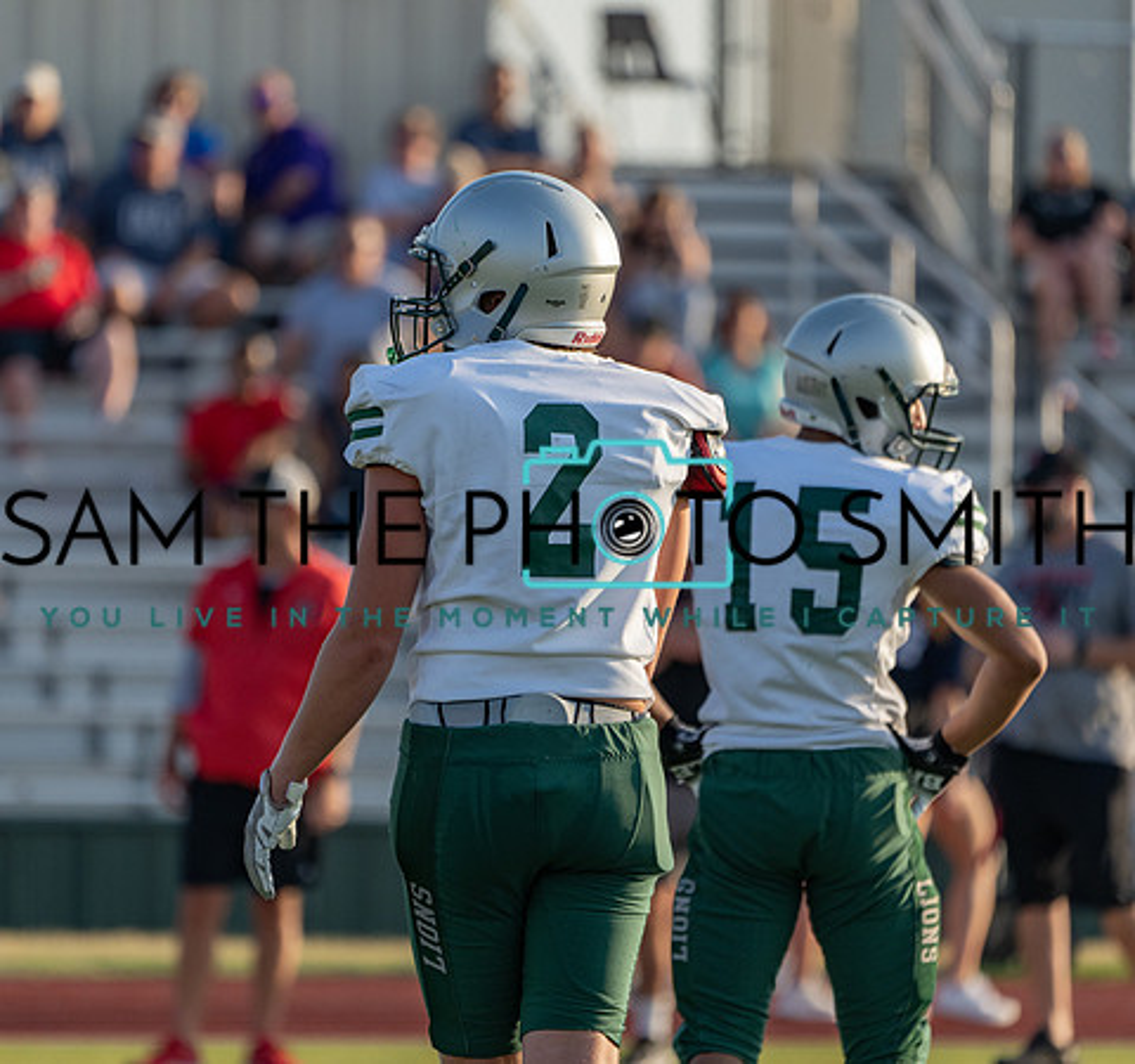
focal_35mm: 525
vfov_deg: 3.2
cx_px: 510
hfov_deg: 3.4
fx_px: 18882
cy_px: 497
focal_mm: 400
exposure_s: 1/1250
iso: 500
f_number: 5.6
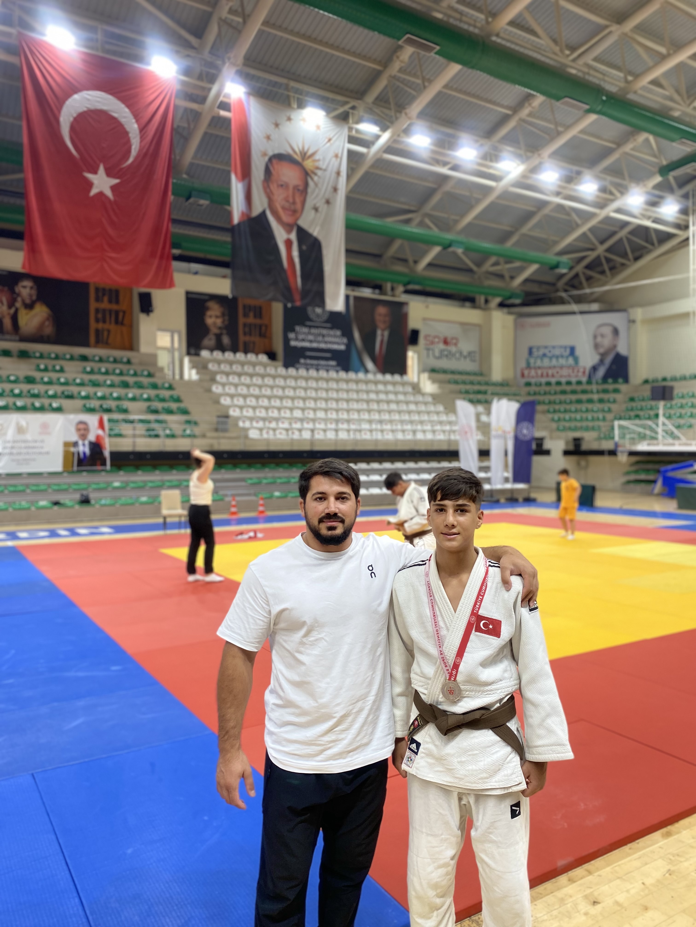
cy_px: 464
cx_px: 348
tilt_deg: -0.5
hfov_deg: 53.1
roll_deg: +0.2
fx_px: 697
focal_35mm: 26
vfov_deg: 67.3
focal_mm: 4.25
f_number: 1.8
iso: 100
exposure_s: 1/100
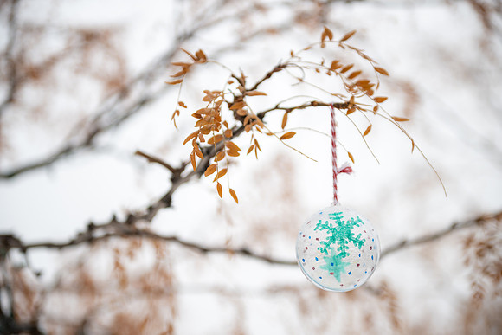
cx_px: 251
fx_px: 976
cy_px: 168
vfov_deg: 19.5
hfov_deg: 28.8
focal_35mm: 70
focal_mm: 70
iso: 200
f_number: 2.8
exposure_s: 1/200
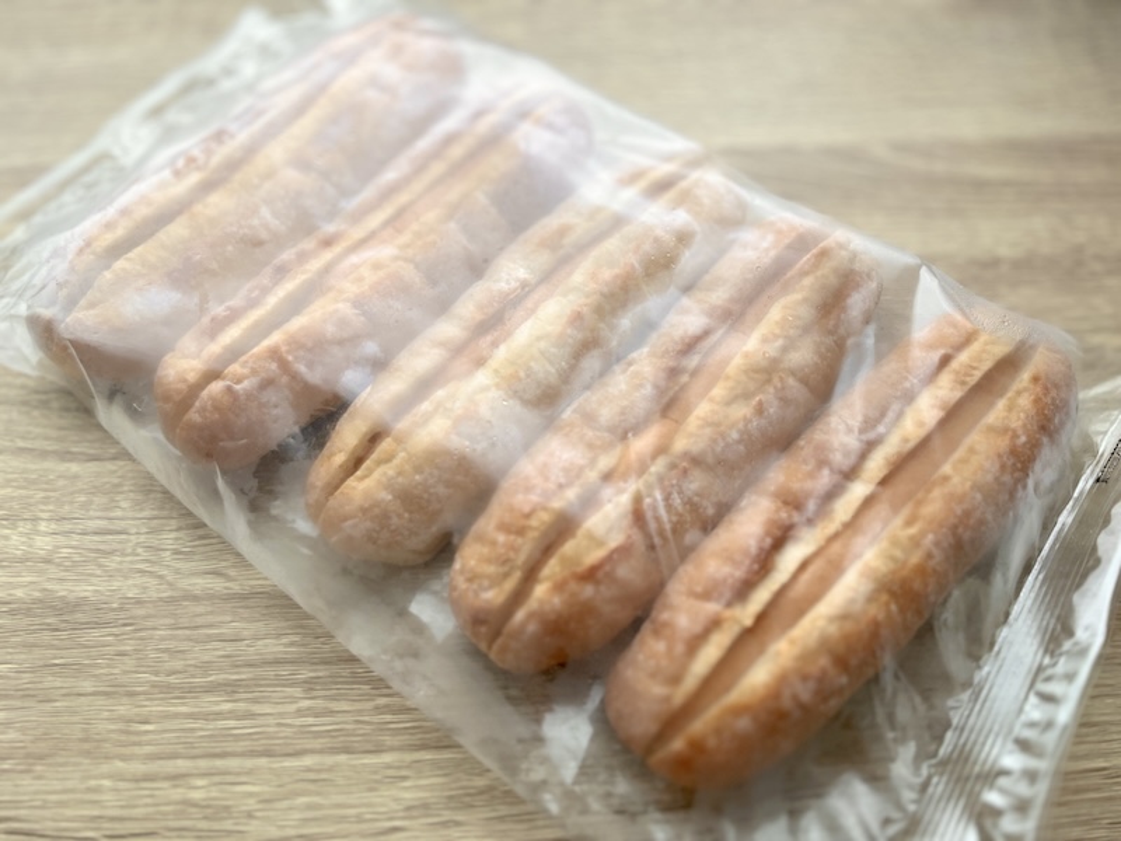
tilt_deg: -63.5
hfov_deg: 67.3
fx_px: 842
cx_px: 560
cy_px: 420
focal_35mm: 26
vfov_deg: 53.1
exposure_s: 1/121
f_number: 1.6
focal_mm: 5.1
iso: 50
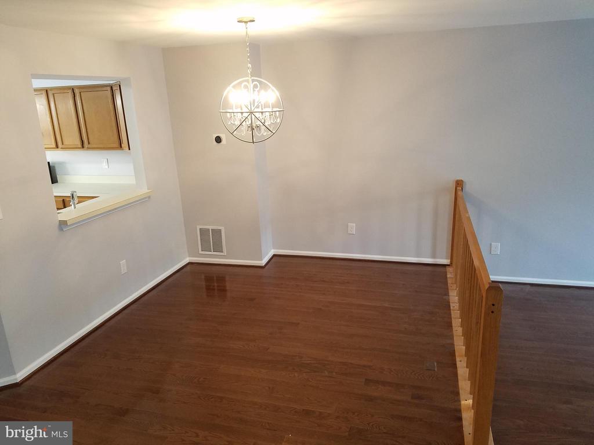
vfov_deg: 53.1
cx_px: 297
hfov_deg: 67.3
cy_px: 222
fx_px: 446
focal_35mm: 26
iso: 200
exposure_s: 1/24
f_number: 1.7
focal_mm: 4.2
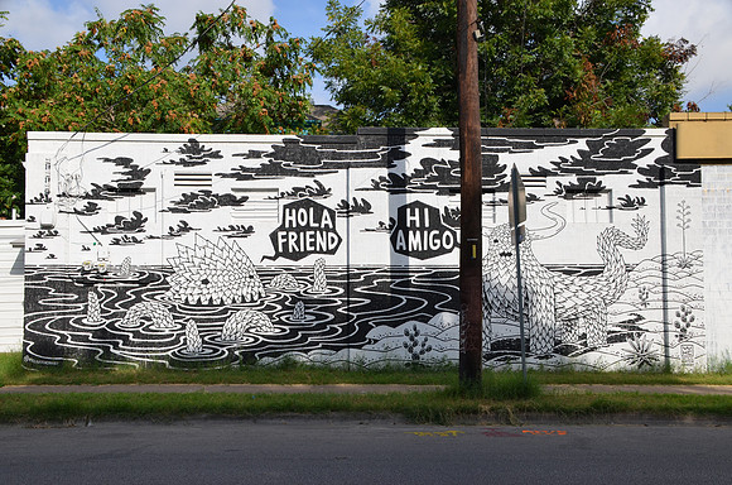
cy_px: 242
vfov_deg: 34.1
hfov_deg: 49.6
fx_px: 791
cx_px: 366
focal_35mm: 39
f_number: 10
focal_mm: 26
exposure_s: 1/400
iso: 160
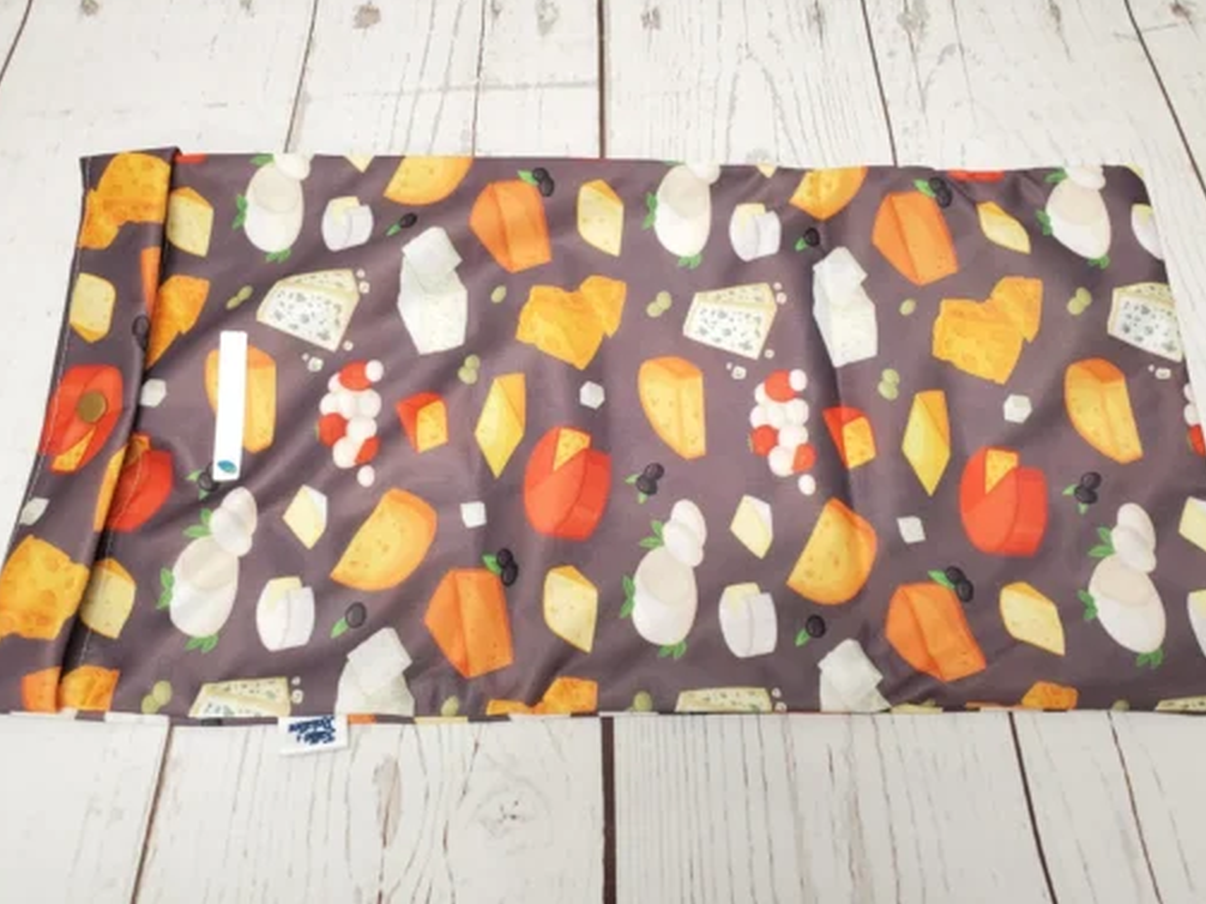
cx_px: 631
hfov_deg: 58.3
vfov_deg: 45.4
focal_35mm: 31
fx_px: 1080
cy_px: 410
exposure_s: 1/60
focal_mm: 4.3
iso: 200
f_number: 2.4
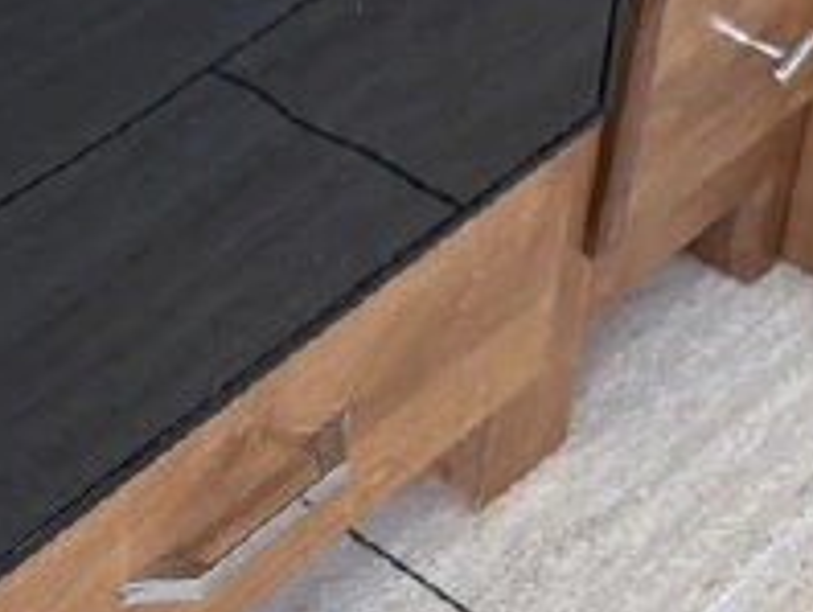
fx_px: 2469
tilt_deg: -37.2
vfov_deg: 14.1
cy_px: 140
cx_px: -53
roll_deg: +3.0
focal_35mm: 105
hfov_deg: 18.1
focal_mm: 5.96
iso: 125
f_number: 1.6
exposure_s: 1/72
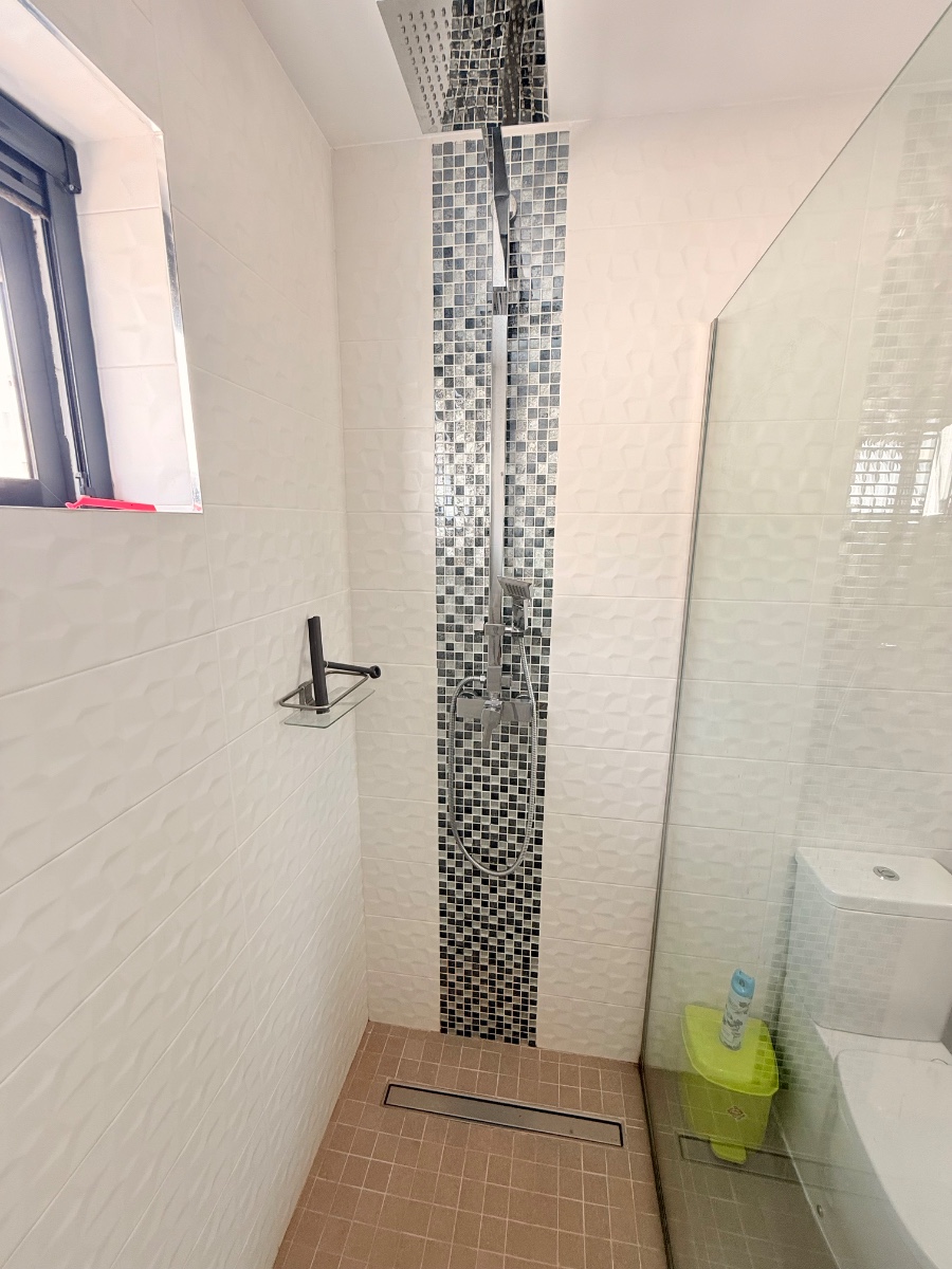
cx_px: 476
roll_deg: -1.9
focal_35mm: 14
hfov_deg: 85.7
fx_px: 513
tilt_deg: -11.8
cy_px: 634
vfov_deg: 102.1
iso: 80
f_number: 2.2
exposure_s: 1/100
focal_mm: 2.22
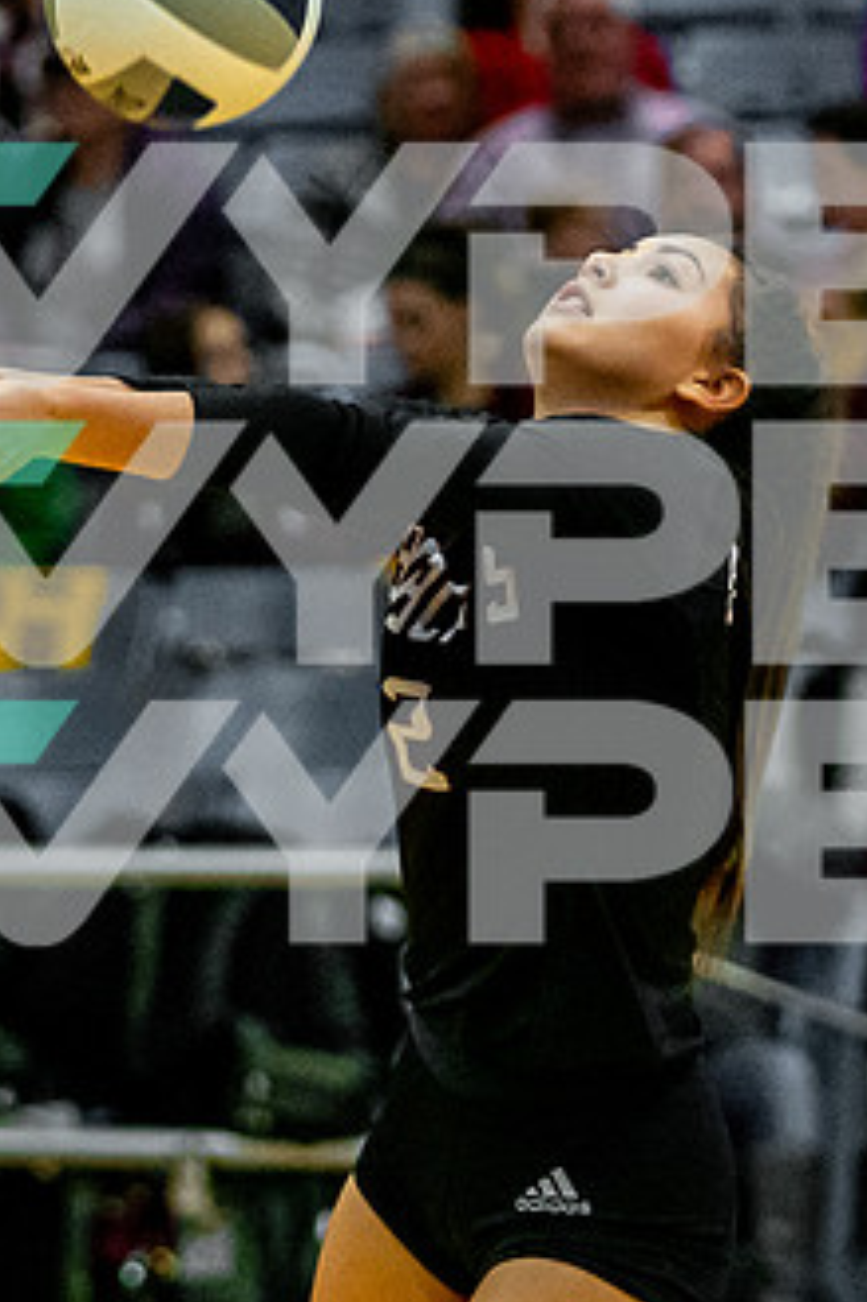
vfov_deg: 4.9
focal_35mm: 417
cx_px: 463
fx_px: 15079
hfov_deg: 3.3
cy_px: 942
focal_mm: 108
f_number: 2.8
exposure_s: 1/1250
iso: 2000
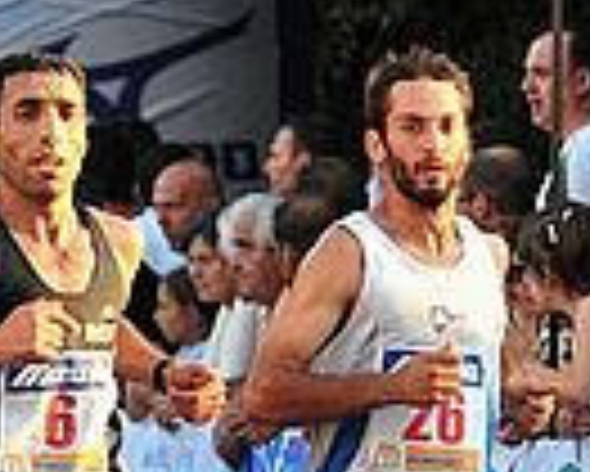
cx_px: 5
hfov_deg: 2.1
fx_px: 15745
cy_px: 452
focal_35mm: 901
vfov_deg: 1.7
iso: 800
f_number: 5.3
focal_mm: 210
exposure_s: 1/400
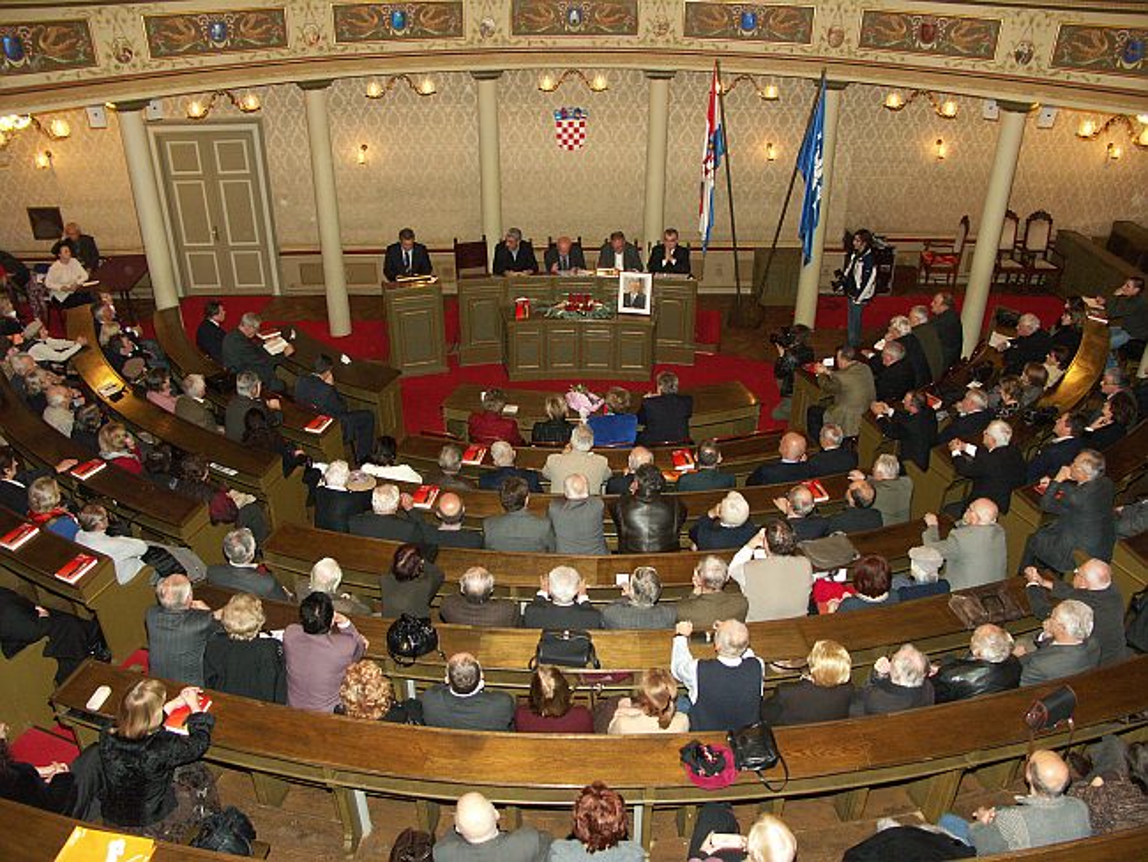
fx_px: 962
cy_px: 431
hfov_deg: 61.6
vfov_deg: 48.3
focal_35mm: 29
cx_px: 574
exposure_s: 1/50
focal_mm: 7.49
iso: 200
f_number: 2.8
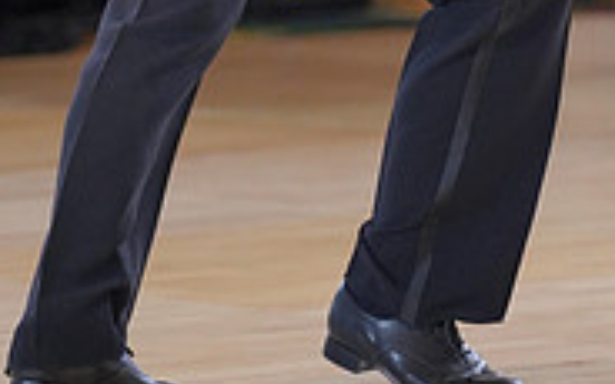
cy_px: -220
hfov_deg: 3.6
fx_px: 9688
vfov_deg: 2.3
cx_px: 603
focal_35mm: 578
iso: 1000
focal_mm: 120
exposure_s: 1/500
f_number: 2
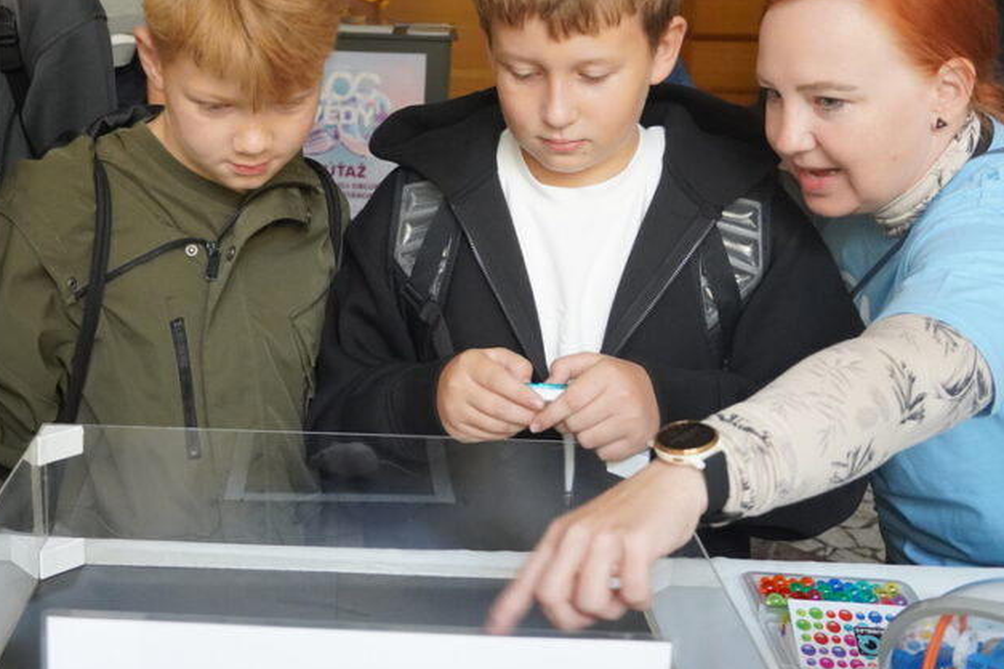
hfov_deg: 39.9
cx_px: 338
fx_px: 1366
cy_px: 287
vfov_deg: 27.5
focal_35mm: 49
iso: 2000
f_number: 4
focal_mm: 20
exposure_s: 1/160
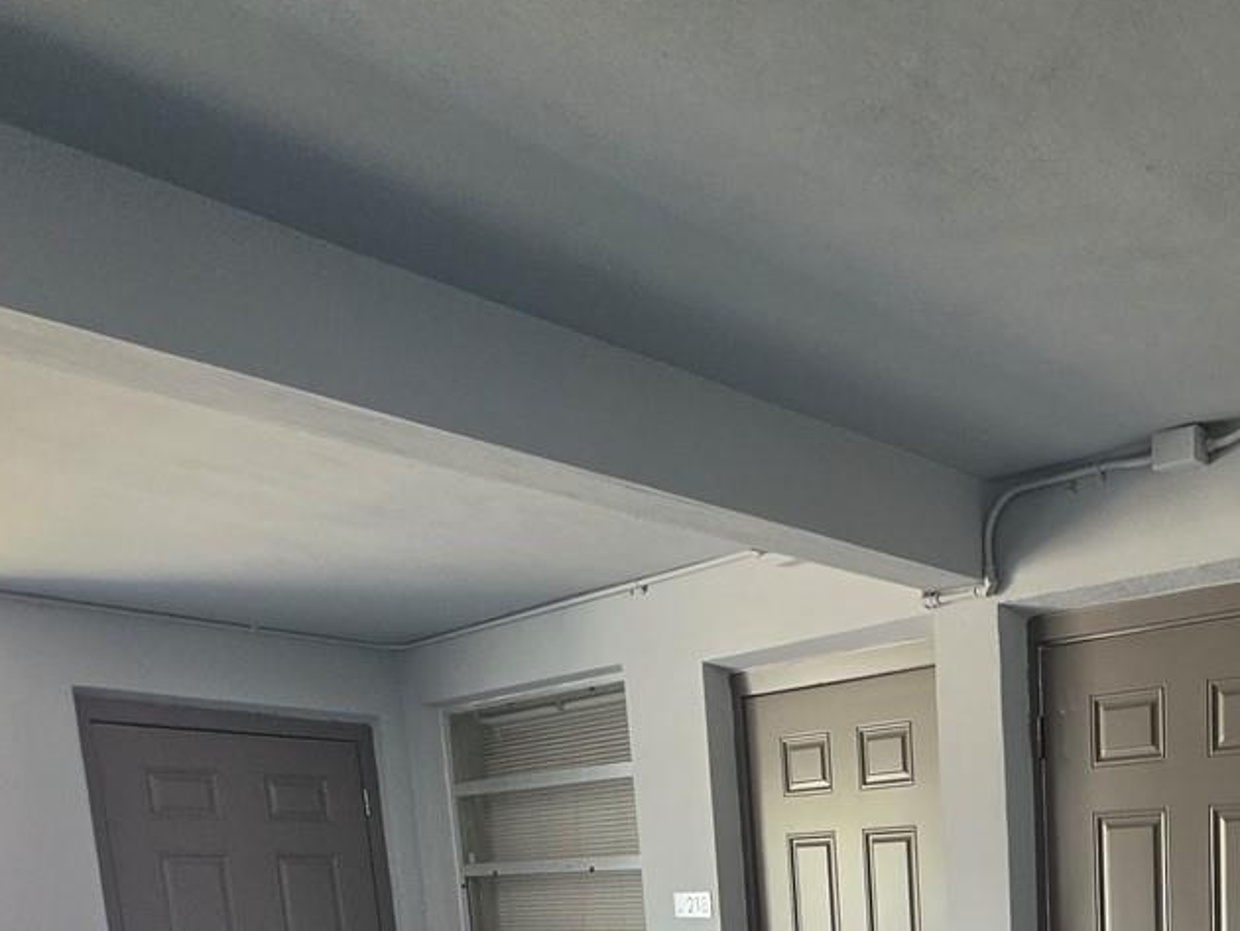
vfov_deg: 34.4
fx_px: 1183
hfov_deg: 47.1
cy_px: 1120
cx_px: 1209
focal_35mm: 33
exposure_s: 1/120
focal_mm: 2.2
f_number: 1.9
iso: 200
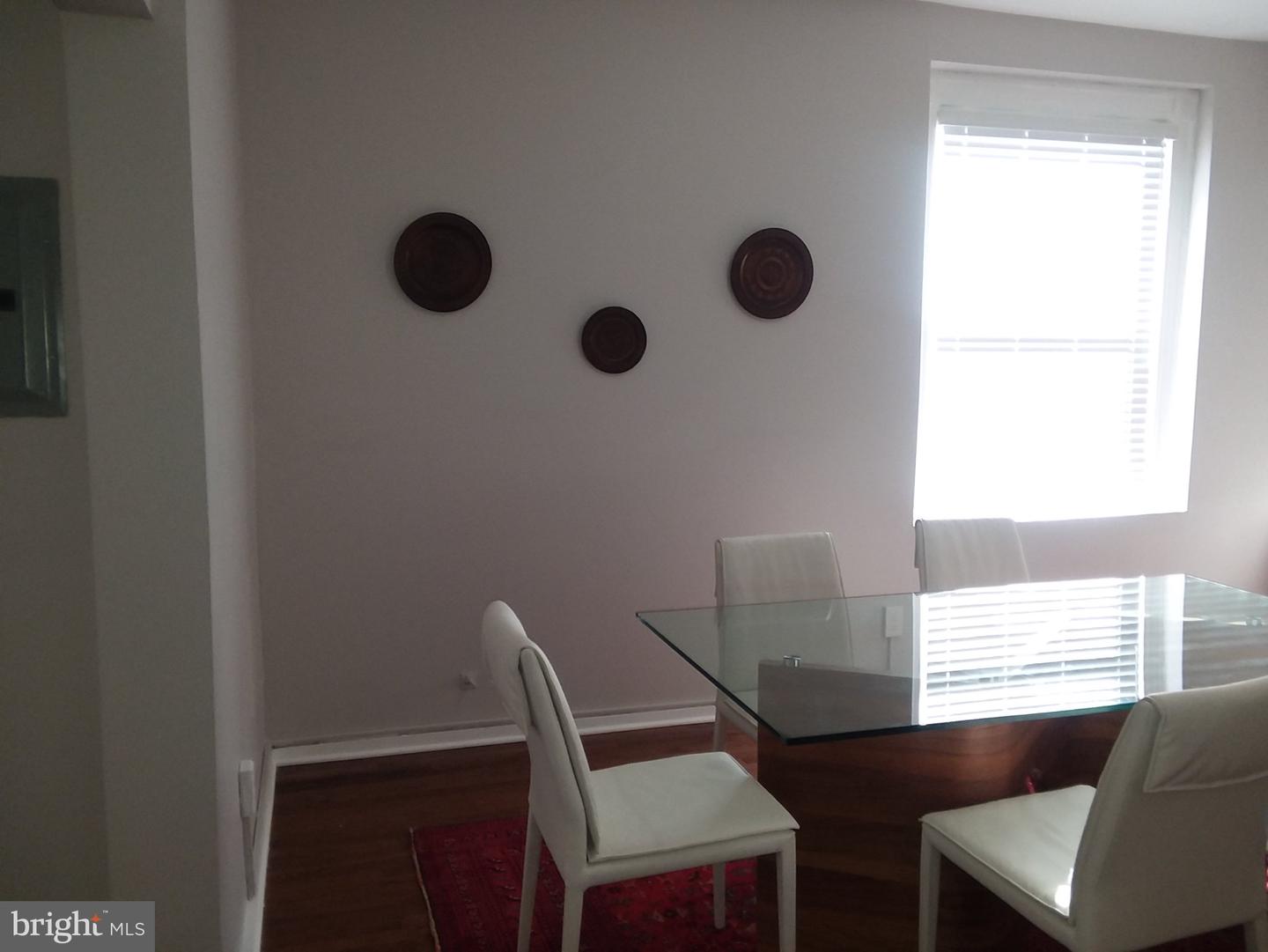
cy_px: 476
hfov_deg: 61.6
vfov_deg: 48.3
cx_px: 634
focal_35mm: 29
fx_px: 1063
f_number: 1.9
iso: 50
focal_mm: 2.47
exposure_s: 1/30
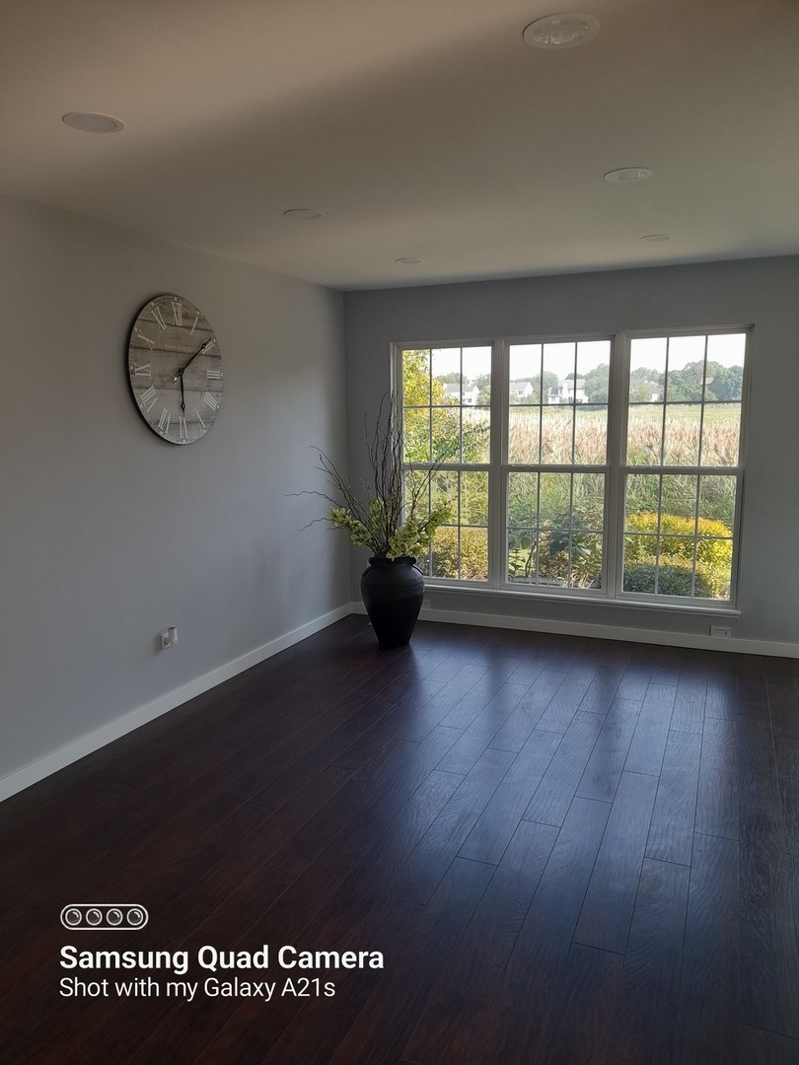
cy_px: 532
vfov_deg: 69.4
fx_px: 769
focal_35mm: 25
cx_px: 400
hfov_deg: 54.9
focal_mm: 4.6
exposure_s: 1/60
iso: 32
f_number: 2
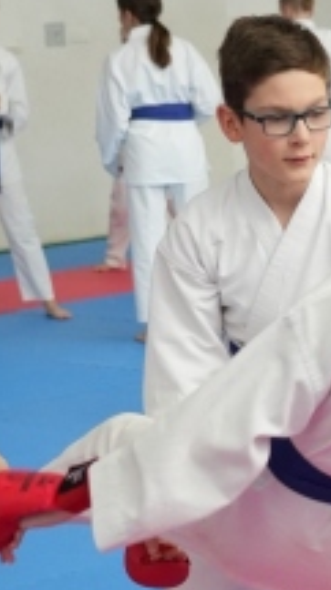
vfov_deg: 15.9
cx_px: 413
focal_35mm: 134
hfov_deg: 8.9
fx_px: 2097
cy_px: 462
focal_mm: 46
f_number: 4
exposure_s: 1/500
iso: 3200
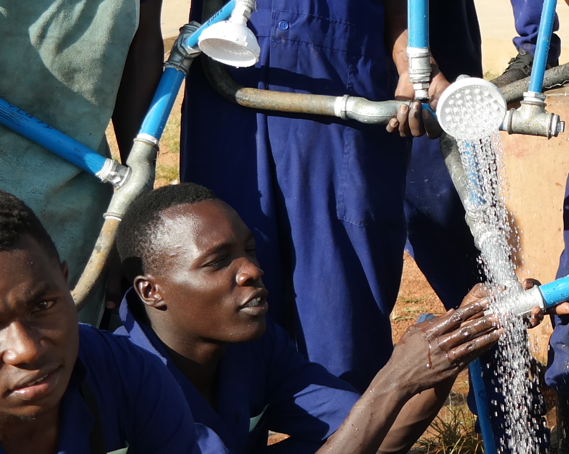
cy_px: 62
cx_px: 681
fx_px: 2037
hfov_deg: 15.3
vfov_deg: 12.7
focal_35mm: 121
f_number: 4
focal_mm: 22
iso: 100
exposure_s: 1/500
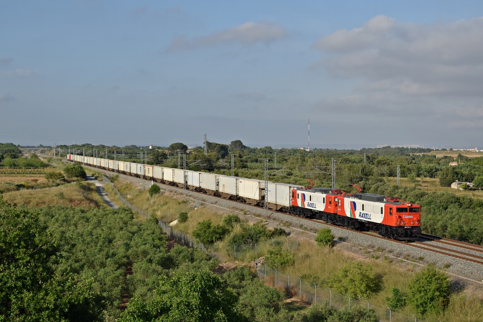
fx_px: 805
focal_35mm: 60
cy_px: 161
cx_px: 242
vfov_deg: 22.6
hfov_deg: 33.4
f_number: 8
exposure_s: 1/640
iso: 100
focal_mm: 40
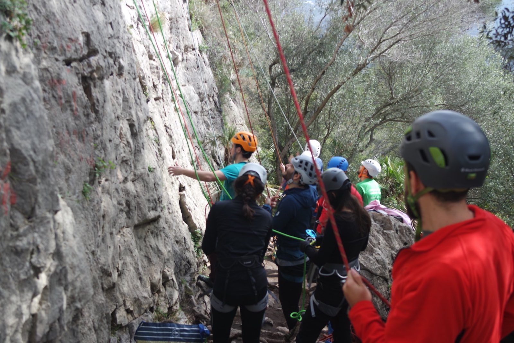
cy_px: 172
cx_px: 257
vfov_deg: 29.2
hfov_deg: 42.8
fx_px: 657
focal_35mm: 46
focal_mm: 30
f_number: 5
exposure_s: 1/125
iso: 100
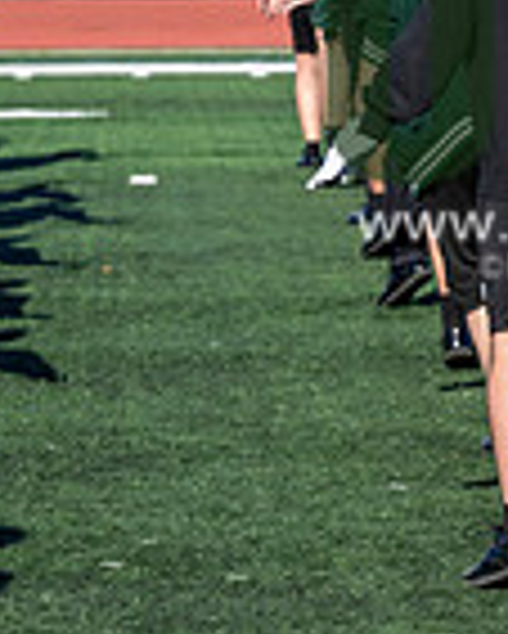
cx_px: 665
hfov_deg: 5.7
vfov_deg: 7.1
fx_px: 5069
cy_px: 65
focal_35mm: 270
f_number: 5
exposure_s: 1/2000
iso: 250
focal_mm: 70
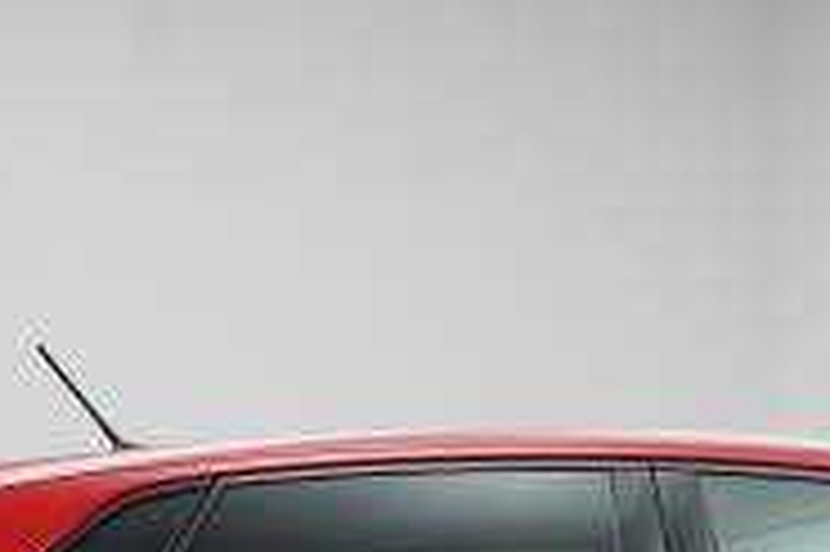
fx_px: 3803
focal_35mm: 165
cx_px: 911
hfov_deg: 12.3
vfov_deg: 8.1
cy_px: 839
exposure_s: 1/160
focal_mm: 47.6
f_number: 4
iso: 1250
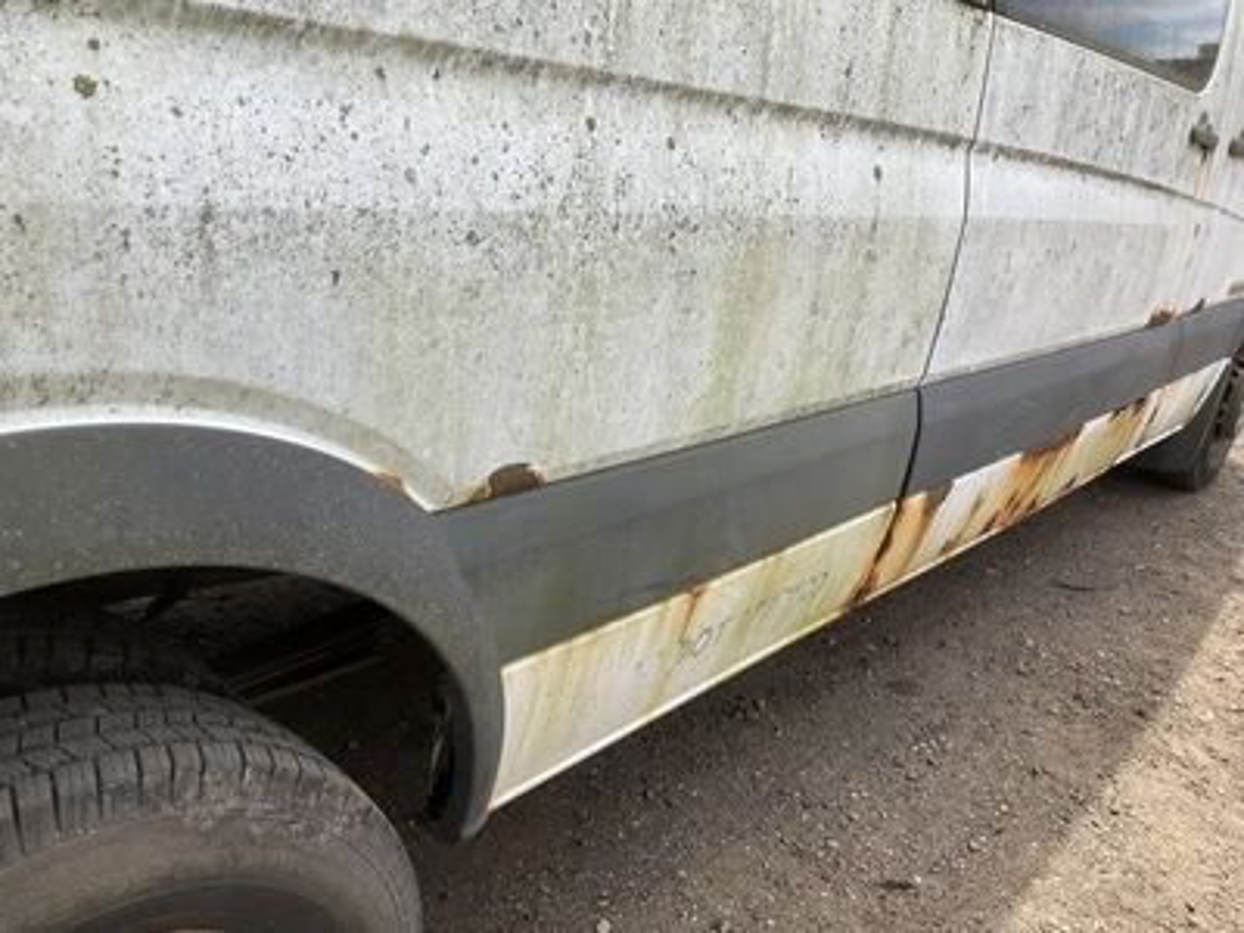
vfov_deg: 48.2
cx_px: 622
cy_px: 466
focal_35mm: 29
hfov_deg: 61.7
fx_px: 1042
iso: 25
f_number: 1.8
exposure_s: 1/674
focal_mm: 3
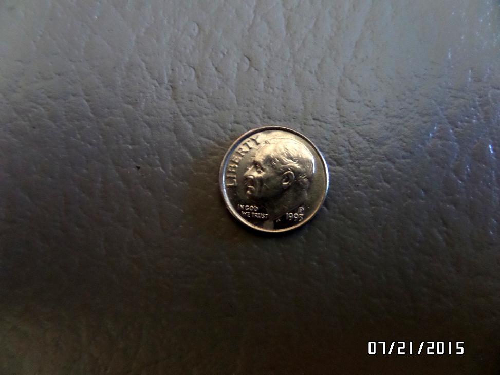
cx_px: 250
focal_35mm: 24
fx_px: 347
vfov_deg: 56.8
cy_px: 188
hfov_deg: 71.6
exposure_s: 1/6
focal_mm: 4
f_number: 3.2
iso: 400
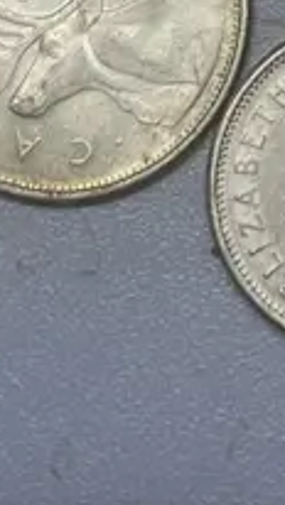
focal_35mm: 152
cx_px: 437
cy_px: -355
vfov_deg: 13.0
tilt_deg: -74.9
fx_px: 2040
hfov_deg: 7.8
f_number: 1.8
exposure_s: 1/50
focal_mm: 3.99
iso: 50
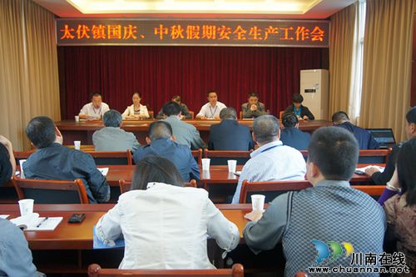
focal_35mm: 36
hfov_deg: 53.2
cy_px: 138
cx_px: 208
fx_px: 415
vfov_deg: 36.8
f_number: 4
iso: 500
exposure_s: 1/40
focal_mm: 24
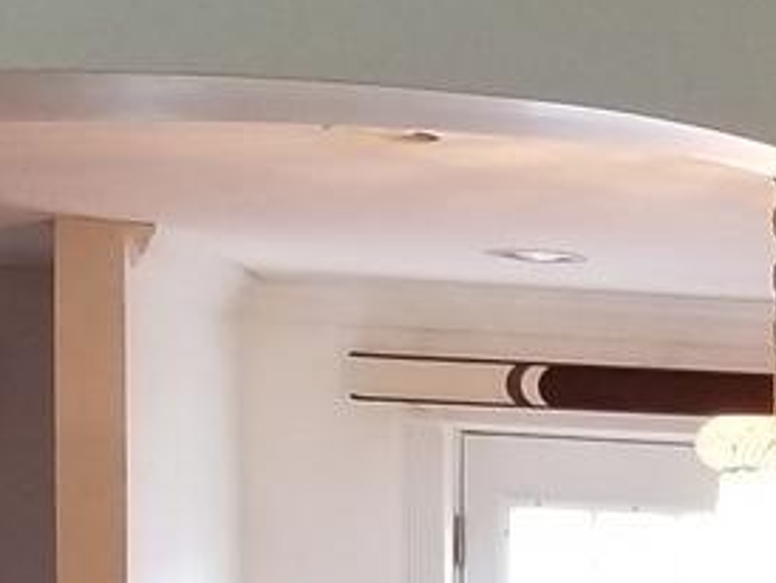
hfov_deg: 9.1
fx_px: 4353
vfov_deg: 7.3
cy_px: 1299
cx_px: 1898
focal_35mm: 194
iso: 125
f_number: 1.7
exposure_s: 1/24
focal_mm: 4.25
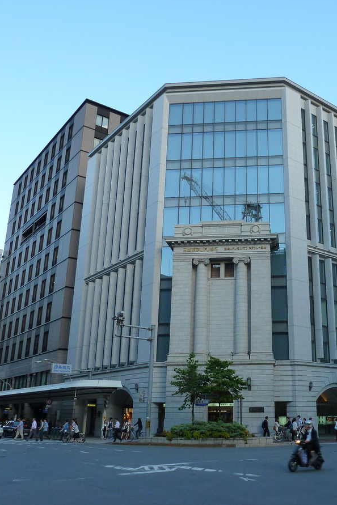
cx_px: 252
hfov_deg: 37.0
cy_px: 251
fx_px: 491
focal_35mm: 35
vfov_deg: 54.4
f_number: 4
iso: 125
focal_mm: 4.1
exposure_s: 1/125
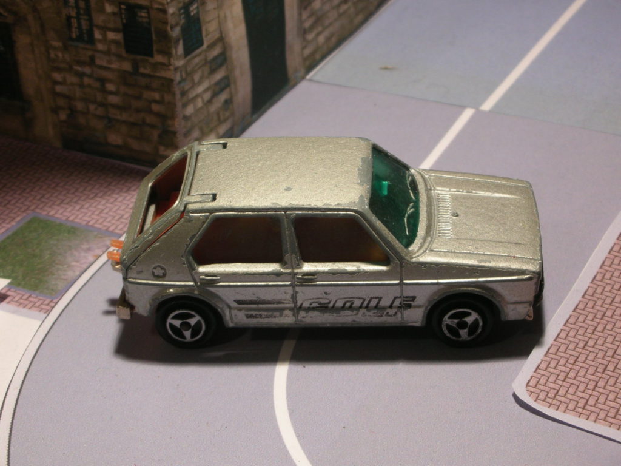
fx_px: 1543
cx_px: 310
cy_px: 233
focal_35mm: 86
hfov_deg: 22.8
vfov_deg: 17.2
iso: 65
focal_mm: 14.3
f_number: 4.8
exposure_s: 1/3.9
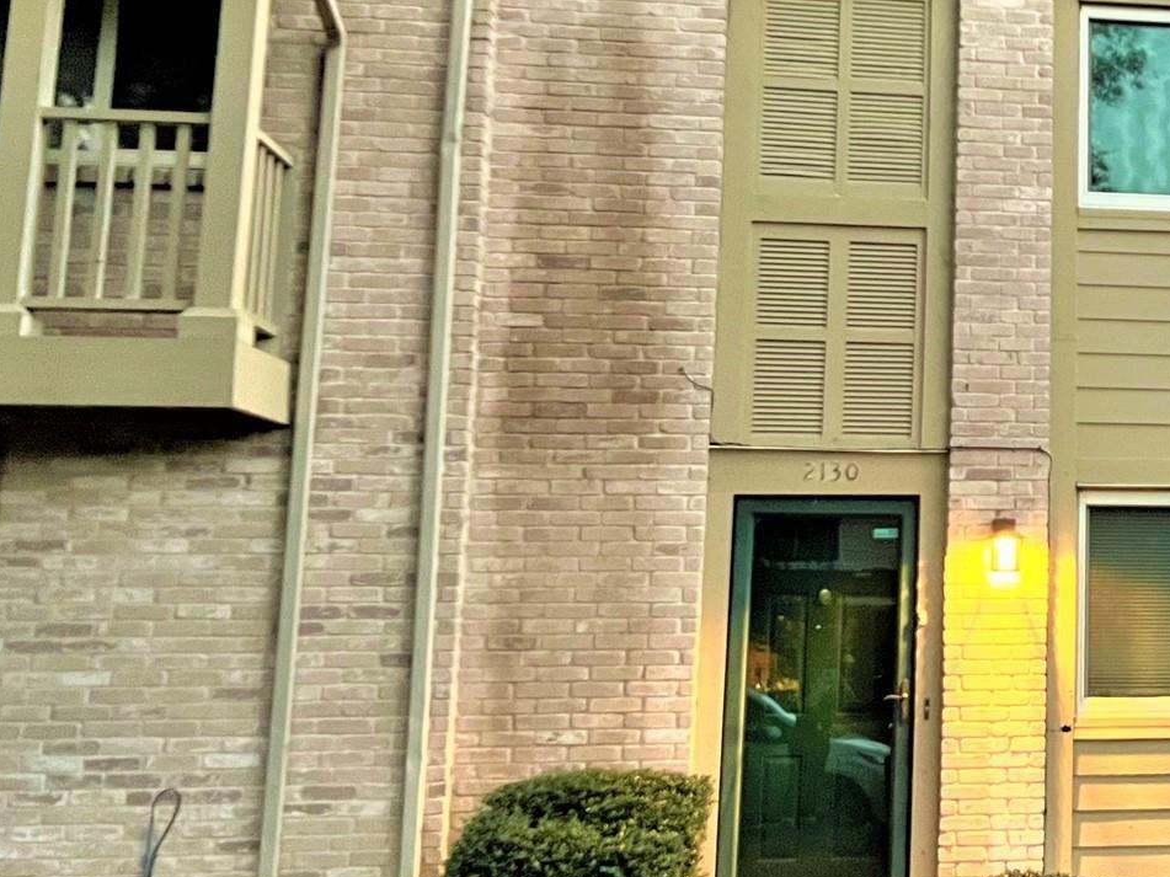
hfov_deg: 31.8
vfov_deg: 26.0
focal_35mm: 56
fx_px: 1893
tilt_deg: +10.6
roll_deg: +0.6
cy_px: 314
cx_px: 1158
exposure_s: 1/40
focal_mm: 5.7
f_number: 1.5
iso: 500
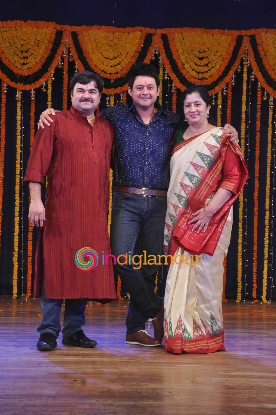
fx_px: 1003
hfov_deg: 15.7
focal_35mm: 87
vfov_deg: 23.4
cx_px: 138
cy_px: 208
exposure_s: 1/80
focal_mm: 58
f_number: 11
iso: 1000
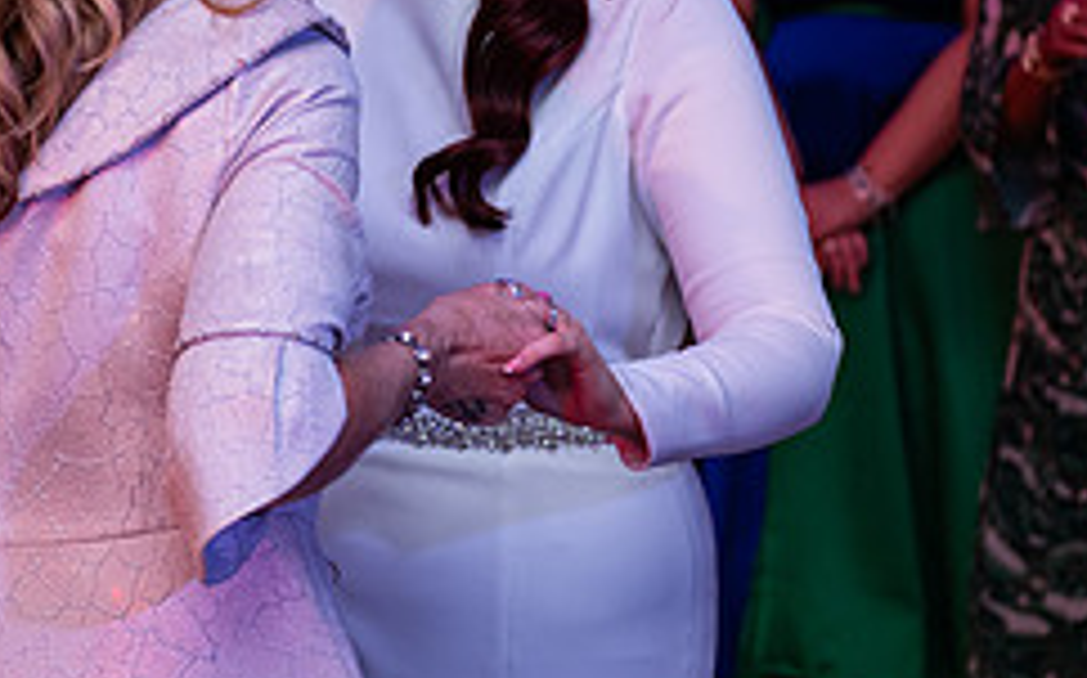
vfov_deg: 8.1
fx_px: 4767
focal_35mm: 161
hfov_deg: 13.0
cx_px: 301
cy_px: 29
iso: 500
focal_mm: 66
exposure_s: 1/160
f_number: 3.5
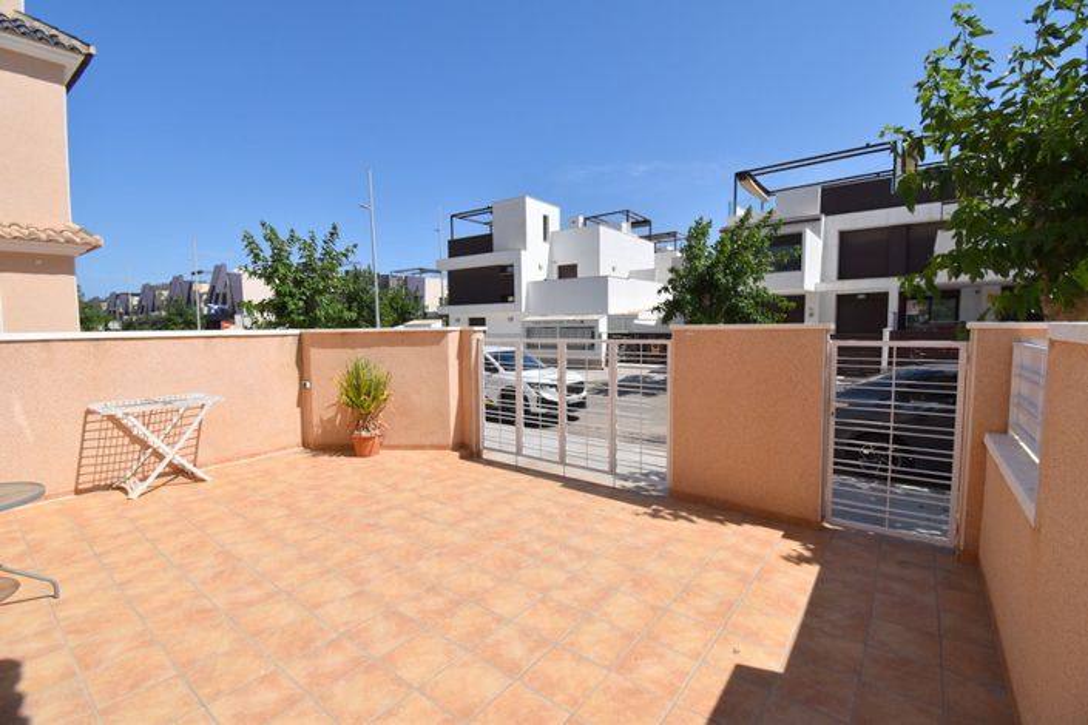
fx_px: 453
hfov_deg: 100.4
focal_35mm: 15
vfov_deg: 77.3
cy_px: 362
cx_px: 544
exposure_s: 1/320
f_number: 9
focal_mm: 10
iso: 100
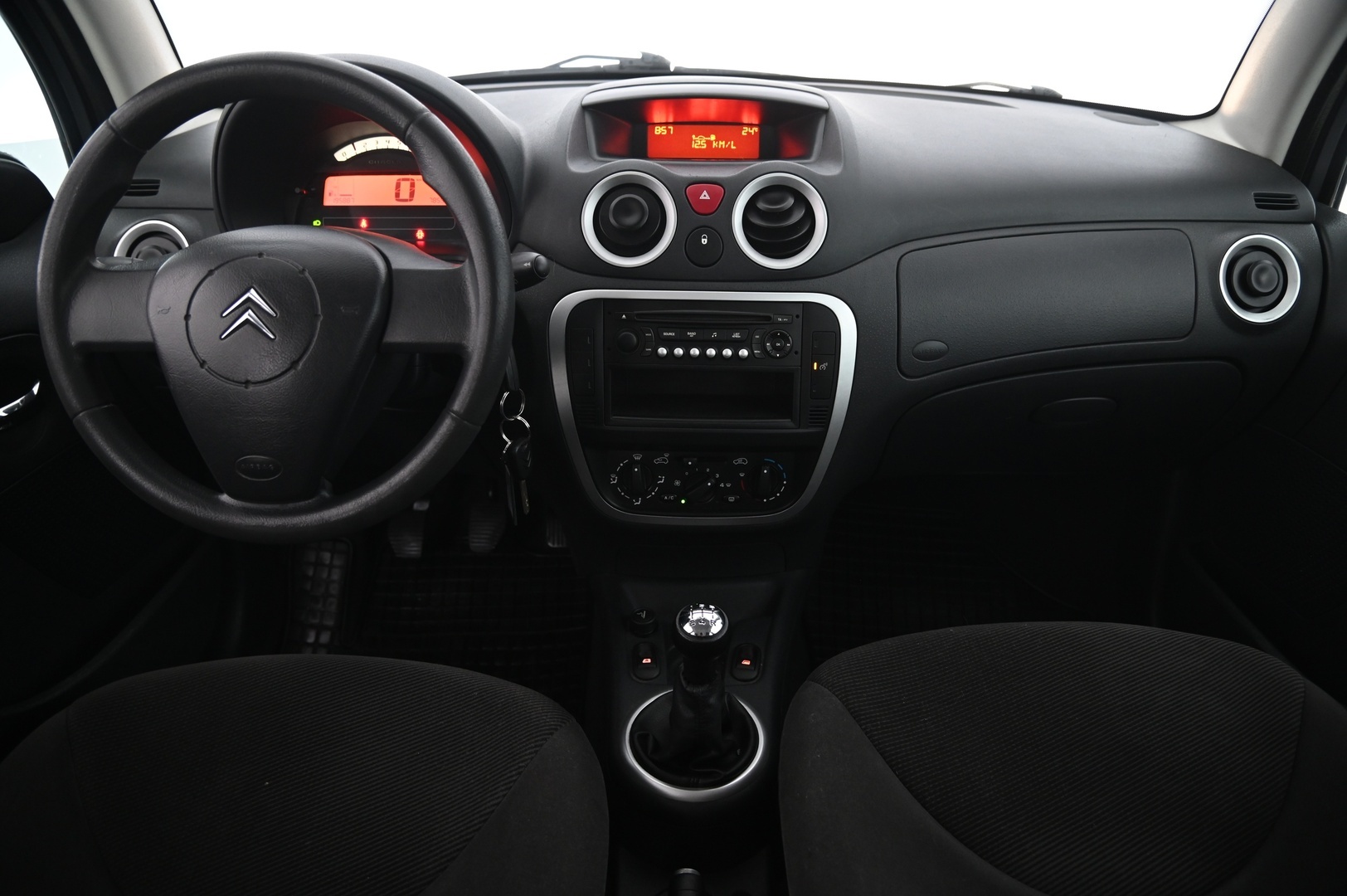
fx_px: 897
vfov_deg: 53.1
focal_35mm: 24
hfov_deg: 73.8
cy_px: 448
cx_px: 674
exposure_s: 1/15
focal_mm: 24
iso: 2000
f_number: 4
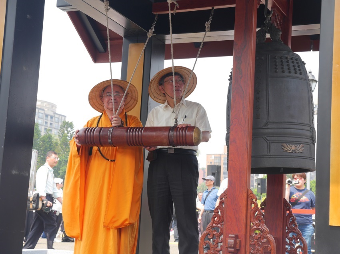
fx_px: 687
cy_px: 127
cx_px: 170
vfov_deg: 21.0
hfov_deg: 27.8
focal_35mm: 70
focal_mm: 35
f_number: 5.6
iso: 200
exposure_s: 1/200
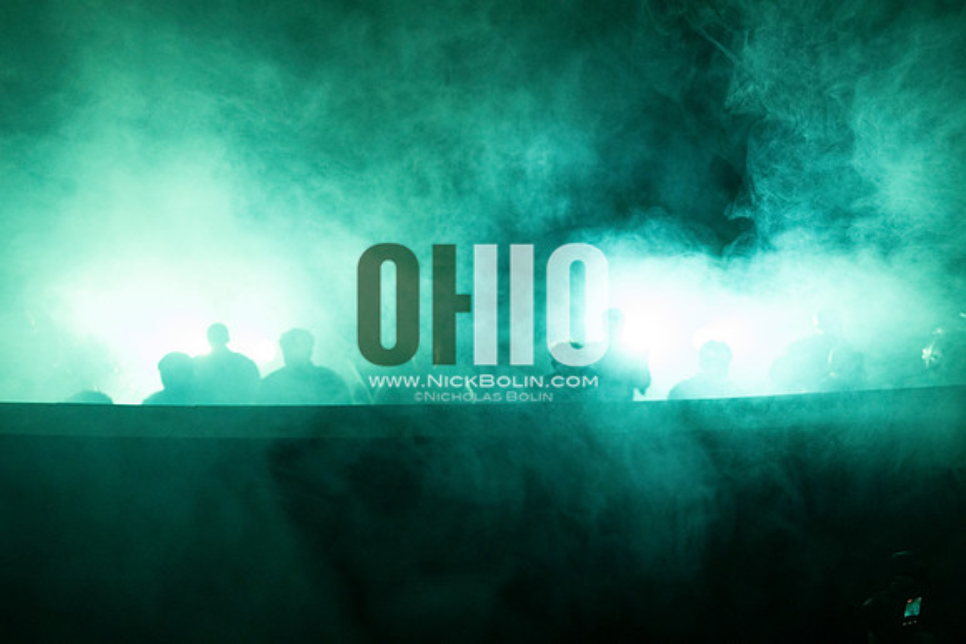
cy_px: 322
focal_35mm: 24
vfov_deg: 53.2
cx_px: 483
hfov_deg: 73.7
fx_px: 644
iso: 5000
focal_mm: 24
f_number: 2.8
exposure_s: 1/500
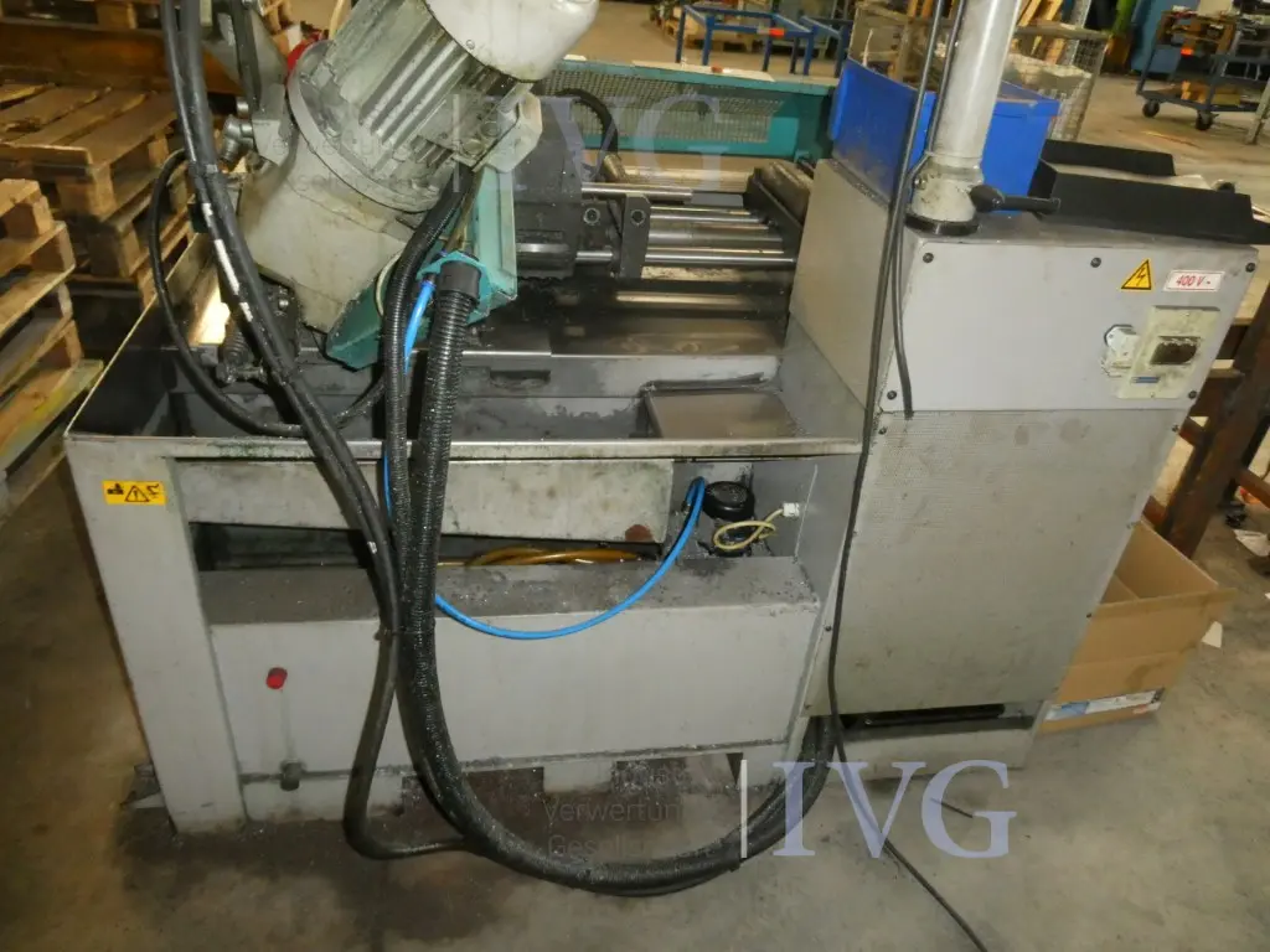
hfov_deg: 71.6
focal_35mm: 24
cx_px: 635
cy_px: 476
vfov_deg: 56.8
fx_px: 881
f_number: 3.3
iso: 800
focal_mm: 4.3
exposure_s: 1/60
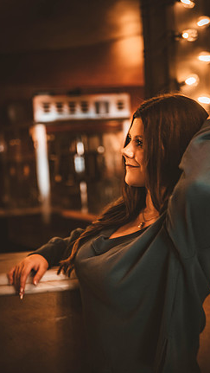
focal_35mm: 82
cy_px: 188
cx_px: 128
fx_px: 810
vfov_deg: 25.9
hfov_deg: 14.8
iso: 1600
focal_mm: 75
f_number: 2.8
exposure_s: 1/125
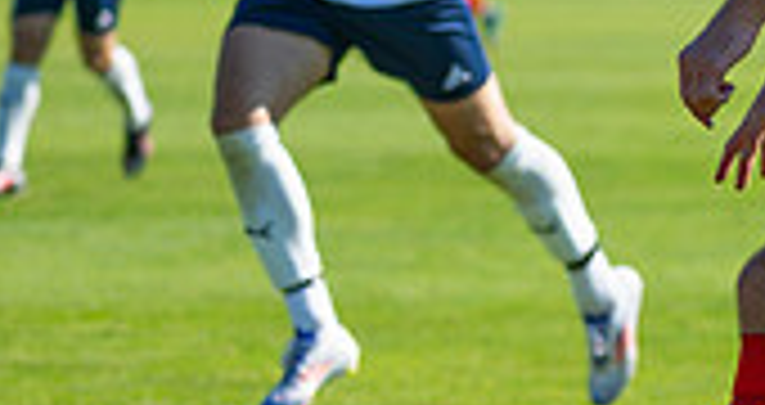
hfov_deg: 5.7
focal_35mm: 380
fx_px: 7602
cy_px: 256
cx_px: 1071
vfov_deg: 3.1
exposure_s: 1/1600
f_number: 3.2
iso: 125
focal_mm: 105
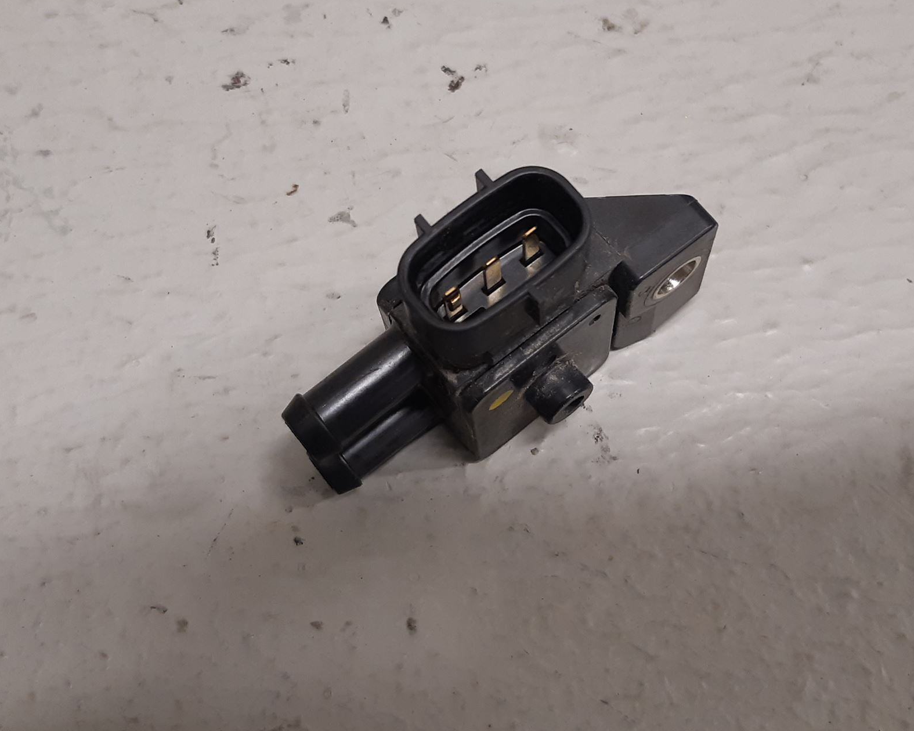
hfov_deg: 54.2
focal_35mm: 33
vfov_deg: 44.4
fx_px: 893
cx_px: 462
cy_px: 318
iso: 125
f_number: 1.7
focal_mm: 3.93
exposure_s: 1/50
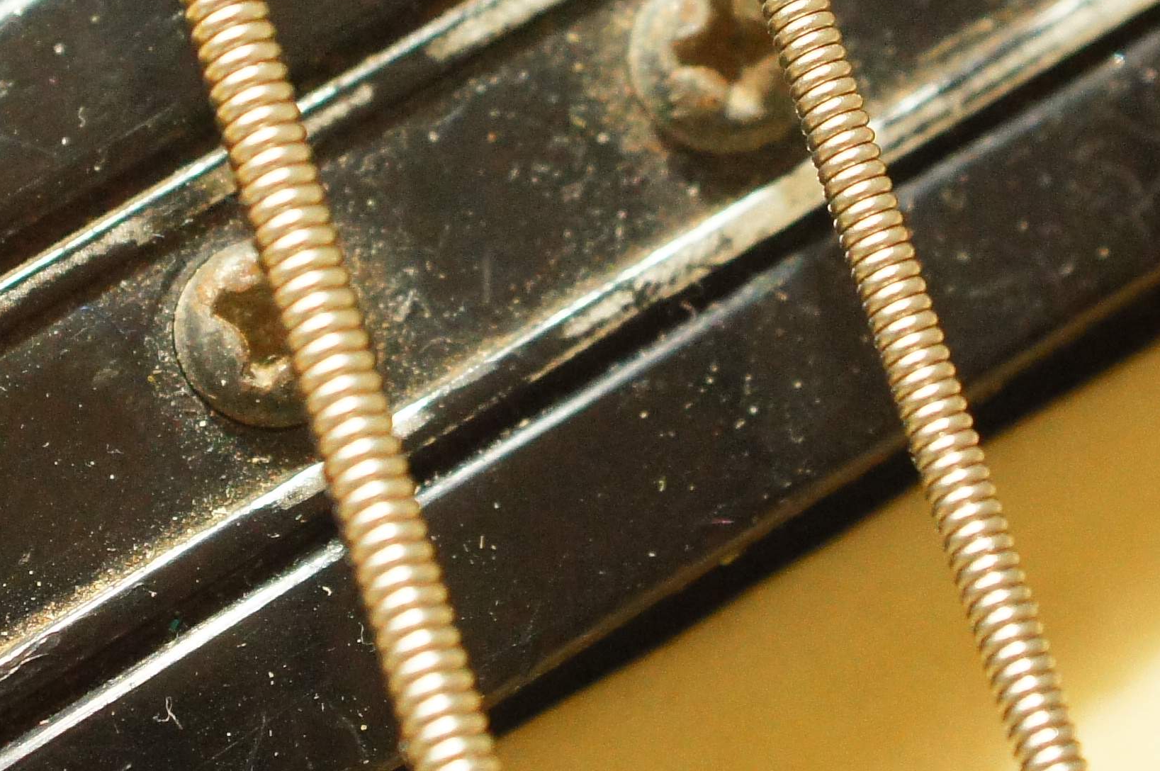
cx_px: 536
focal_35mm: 126
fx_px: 4056
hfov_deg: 16.3
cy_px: 79
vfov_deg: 10.8
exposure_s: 1/200
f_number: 6.3
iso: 1600
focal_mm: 28
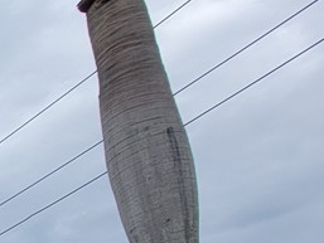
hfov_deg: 12.7
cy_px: 554
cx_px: -575
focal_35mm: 81
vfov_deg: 13.9
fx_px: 759
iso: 50
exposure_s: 1/1967
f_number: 2.2
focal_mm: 2.2
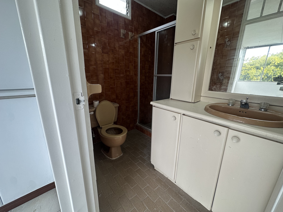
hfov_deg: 102.1
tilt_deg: -14.5
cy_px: 106
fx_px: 114
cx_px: 142
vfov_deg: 85.7
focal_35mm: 14
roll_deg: -0.8
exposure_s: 1/120
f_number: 2.2
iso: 125
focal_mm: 2.22
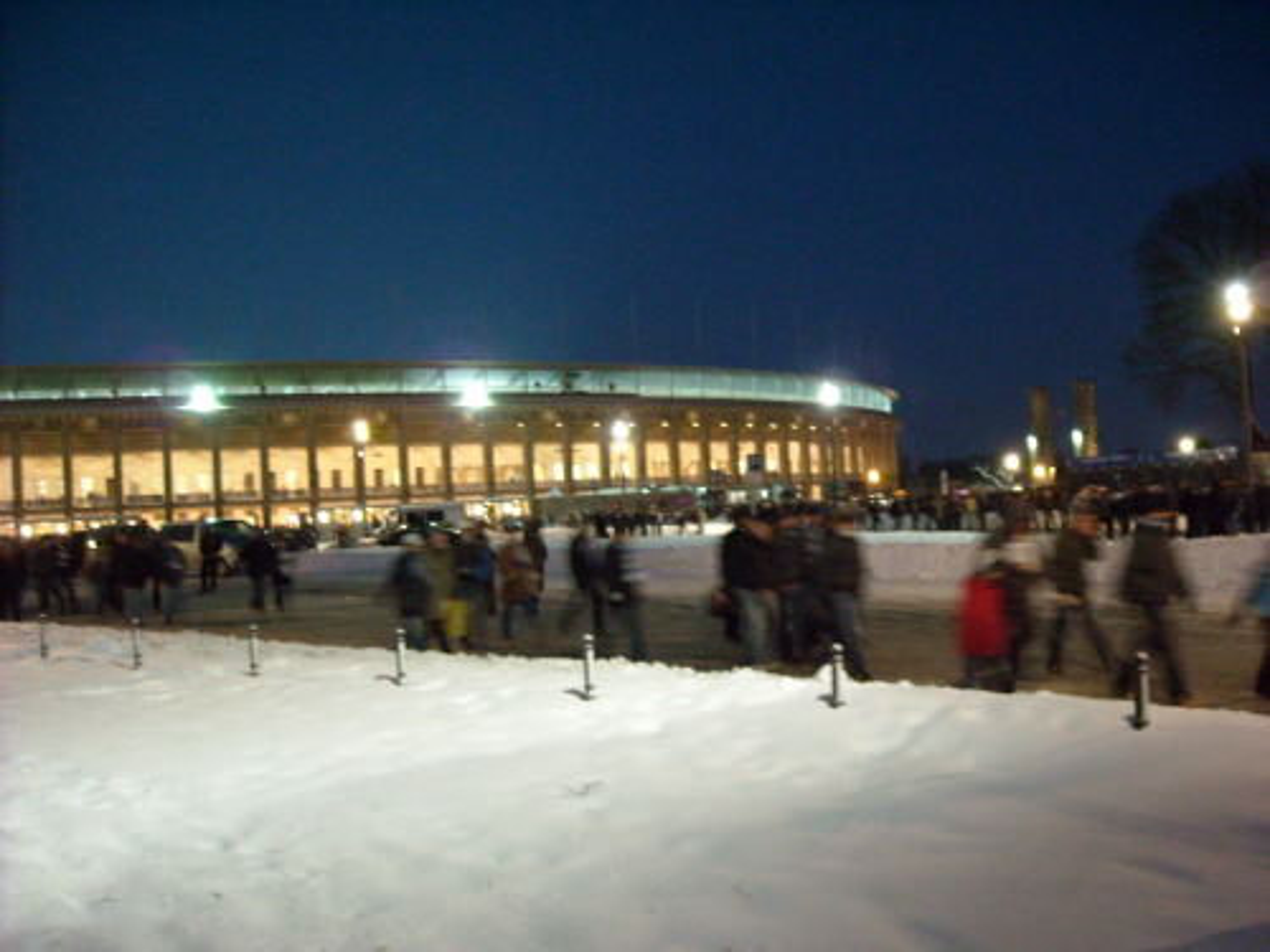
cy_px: 476
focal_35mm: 35
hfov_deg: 52.6
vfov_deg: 40.7
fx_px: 1284
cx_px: 635
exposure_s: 1/6
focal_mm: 5.7
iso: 800
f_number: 2.8
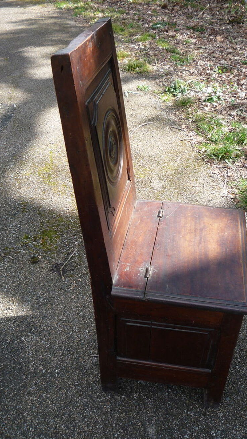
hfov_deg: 35.5
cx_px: 152
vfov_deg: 59.5
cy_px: 220
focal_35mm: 33
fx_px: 384
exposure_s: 1/125
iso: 100
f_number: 4
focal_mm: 5.2
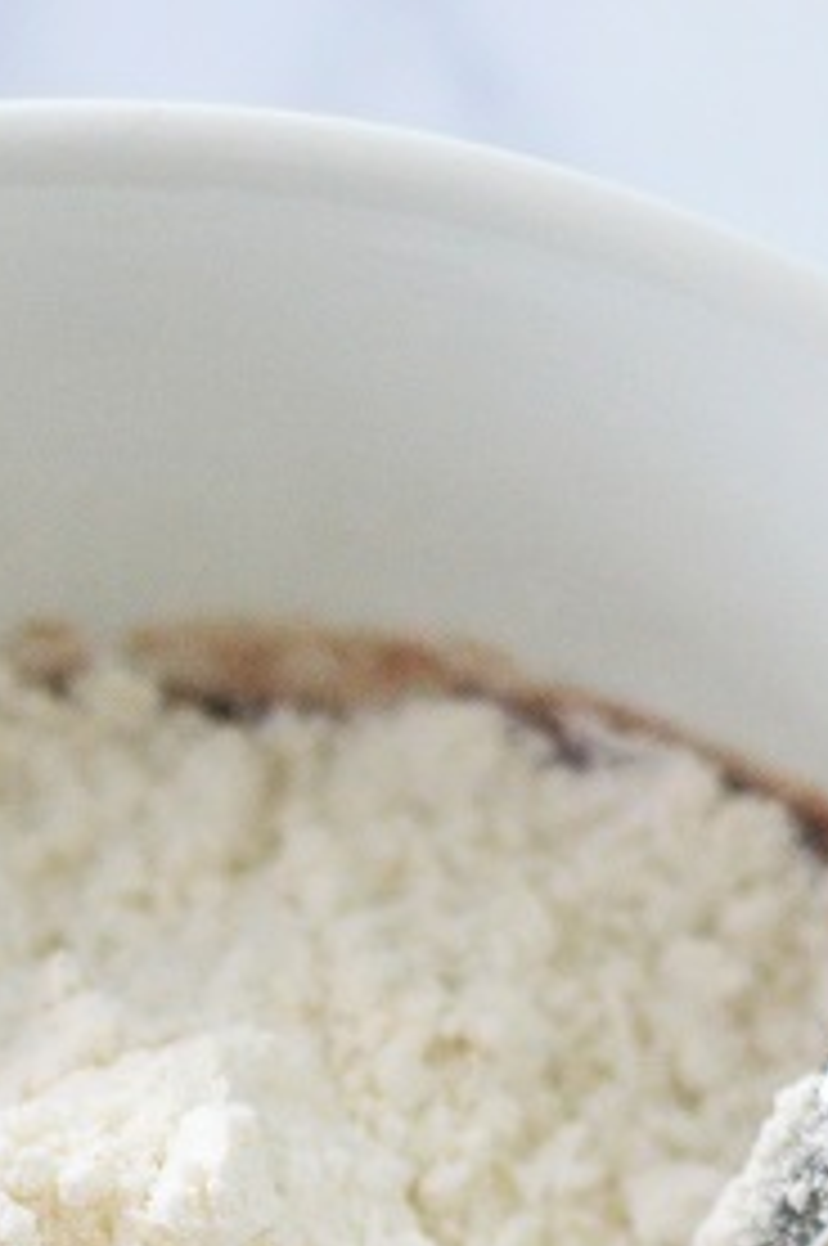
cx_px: 148
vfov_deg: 8.3
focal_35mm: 244
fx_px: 8438
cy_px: 1592
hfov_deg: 5.6
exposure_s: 1/500
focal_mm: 50
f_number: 2.8
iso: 1400
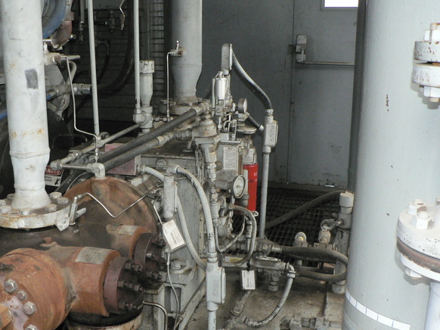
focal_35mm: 44
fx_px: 559
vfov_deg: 32.8
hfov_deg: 42.8
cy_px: 193
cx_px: 181
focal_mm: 6
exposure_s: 1/200
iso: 400
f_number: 3.2
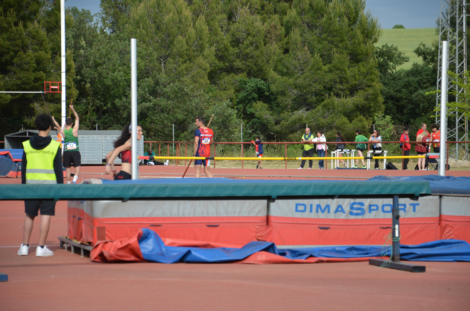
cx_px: 235
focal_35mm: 158
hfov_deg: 13.1
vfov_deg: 8.7
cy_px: 156
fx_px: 2052
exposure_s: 1/1600
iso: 400
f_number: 5.6
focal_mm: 105
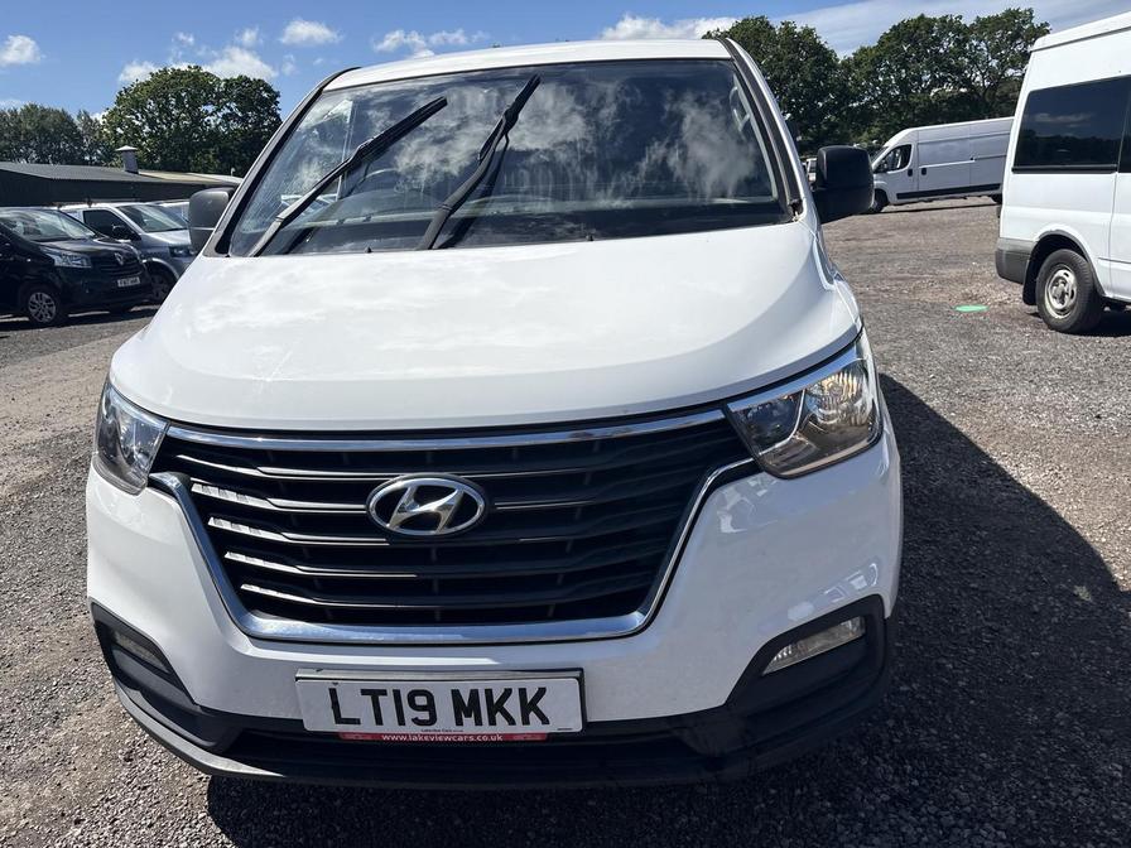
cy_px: 424
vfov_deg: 53.1
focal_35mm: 26
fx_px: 849
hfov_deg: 67.3
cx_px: 566
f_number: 1.6
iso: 50
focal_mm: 5.96
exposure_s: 1/5348
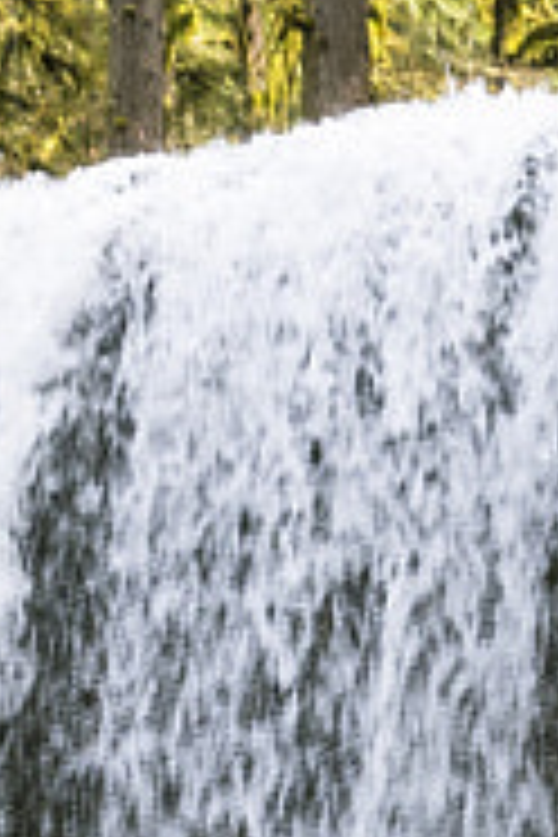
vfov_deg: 8.2
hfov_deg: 5.7
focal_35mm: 241
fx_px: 5603
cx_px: 0
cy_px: 1620
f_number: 5.6
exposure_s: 1/60
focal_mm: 28
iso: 400
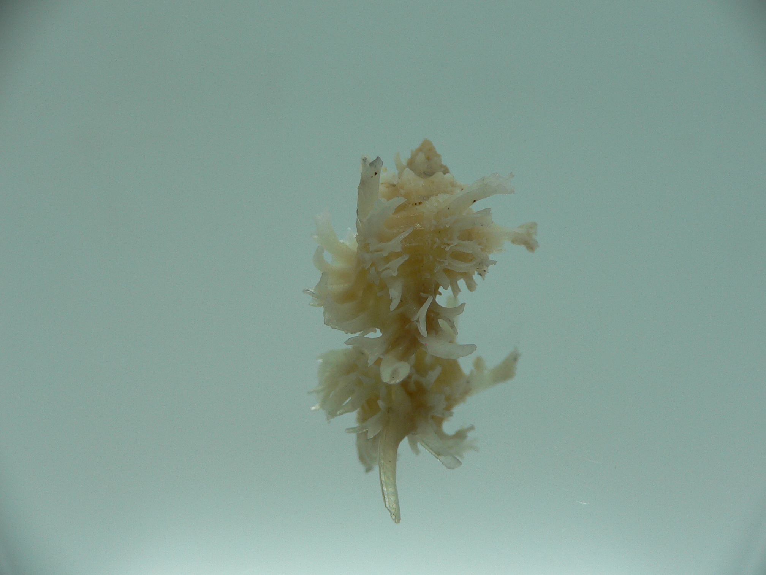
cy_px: 288
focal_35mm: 35
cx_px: 383
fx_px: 774
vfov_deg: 40.7
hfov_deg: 52.6
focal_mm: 4.6
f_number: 2.8
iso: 80
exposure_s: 1/60
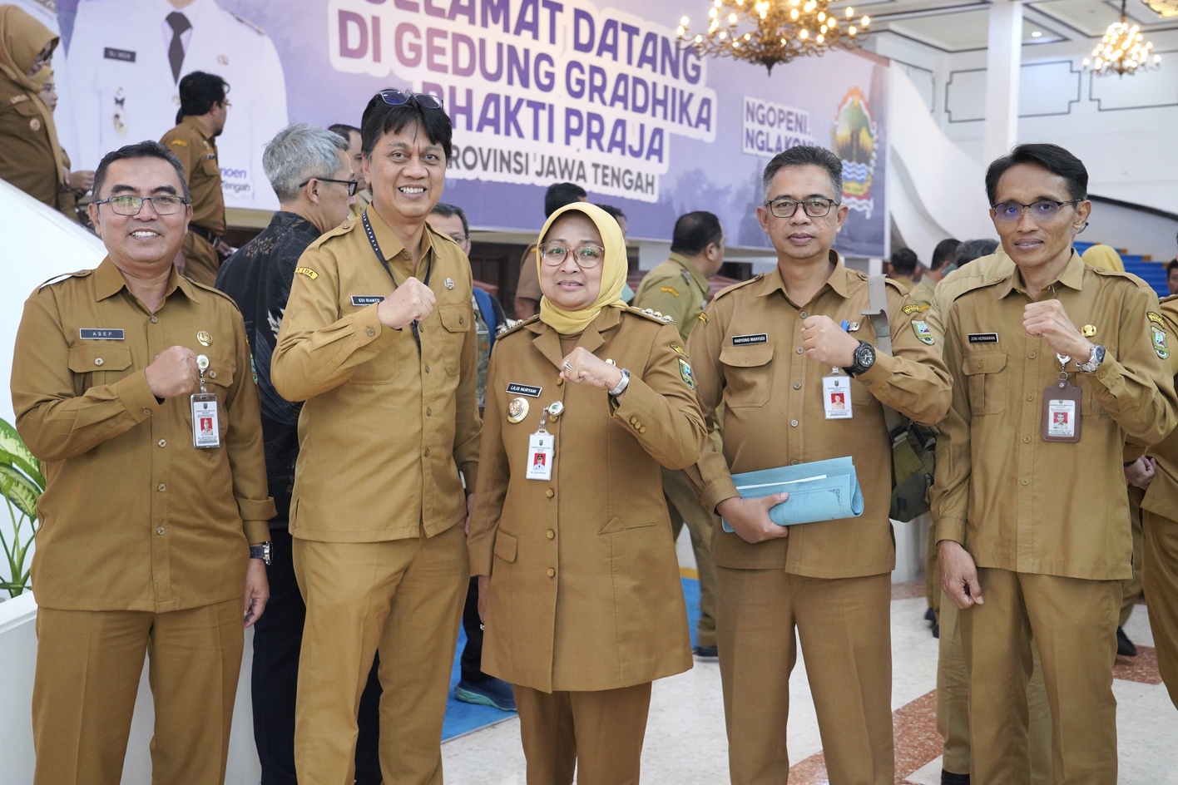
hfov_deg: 53.1
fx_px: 1178
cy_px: 392
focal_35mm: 36
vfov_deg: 36.9
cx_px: 589
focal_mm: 36
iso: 3200
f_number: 5
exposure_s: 1/100
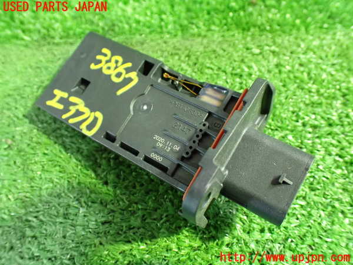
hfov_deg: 60.0
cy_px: 132
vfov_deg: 46.8
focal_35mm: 30
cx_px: 176
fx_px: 306
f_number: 2.3
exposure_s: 1/30
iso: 1250
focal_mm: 5.4
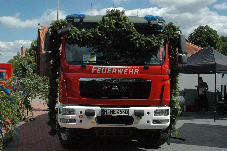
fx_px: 293
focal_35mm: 46
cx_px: 114
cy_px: 76
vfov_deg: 28.9
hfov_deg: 42.4
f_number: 14
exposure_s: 1/800
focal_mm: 31
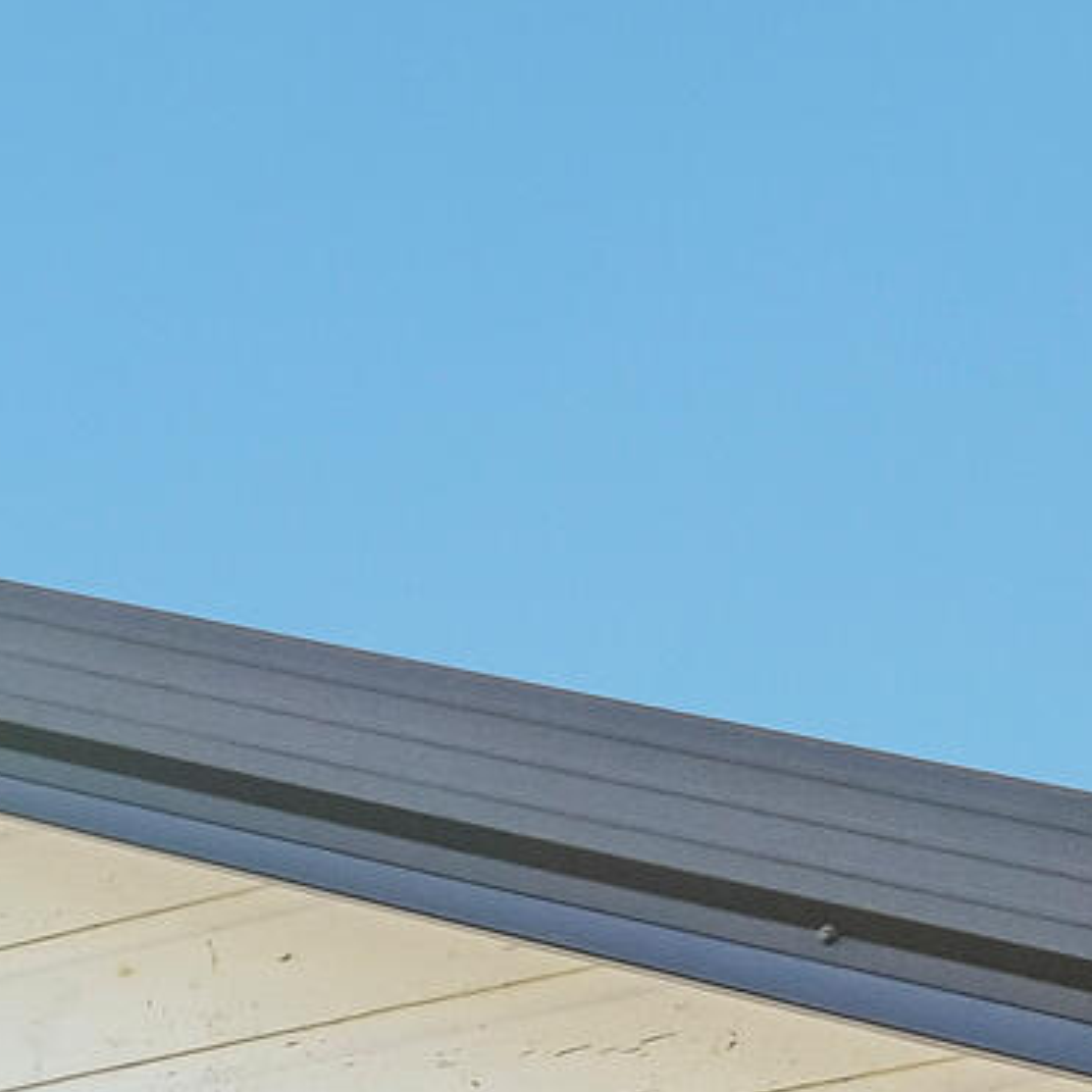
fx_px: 4049
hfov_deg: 14.1
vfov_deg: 12.9
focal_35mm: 113
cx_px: -671
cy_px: 2343
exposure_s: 1/750
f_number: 4.8
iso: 400
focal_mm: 16.5
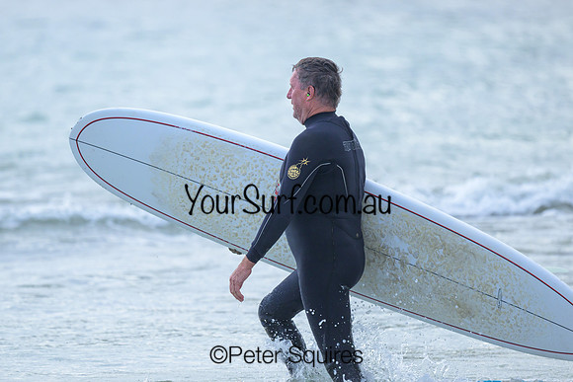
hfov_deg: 2.6
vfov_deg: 1.7
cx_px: 286
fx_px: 12736
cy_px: 191
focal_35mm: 800
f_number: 6.3
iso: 1250
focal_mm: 800
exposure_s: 1/2000
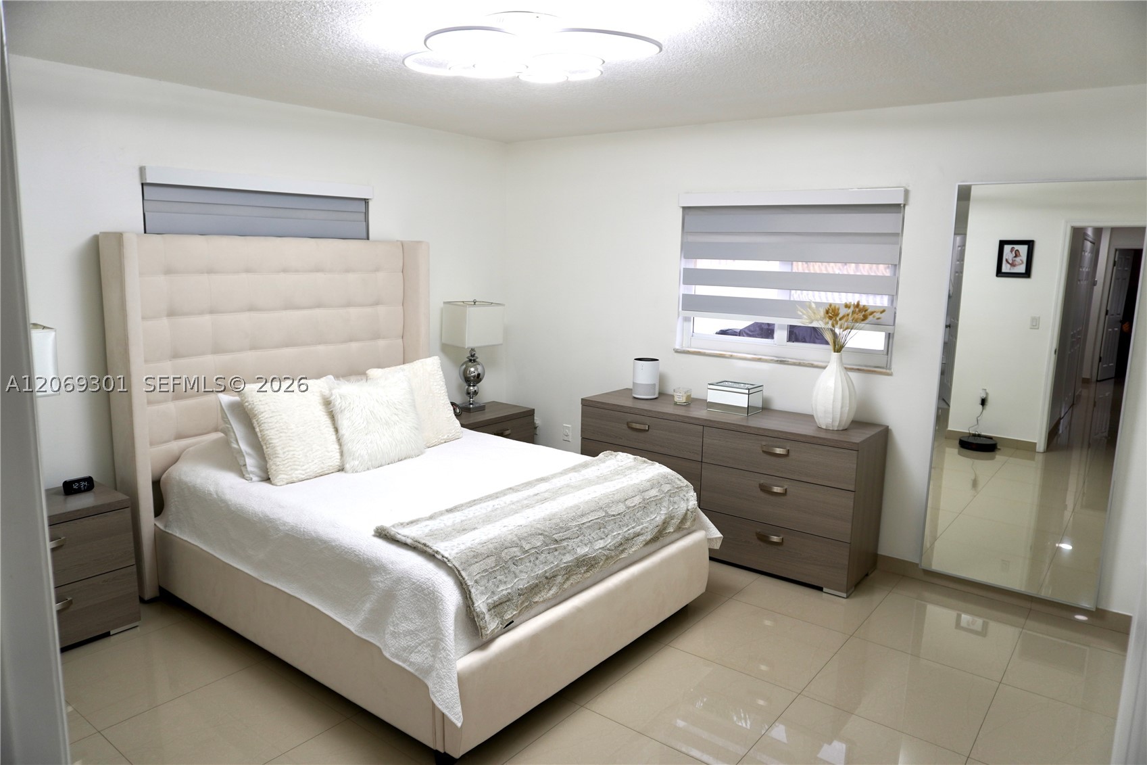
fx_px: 765
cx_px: 574
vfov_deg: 53.1
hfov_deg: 73.7
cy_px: 382
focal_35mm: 24
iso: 100
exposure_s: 1/40
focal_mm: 16
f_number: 4
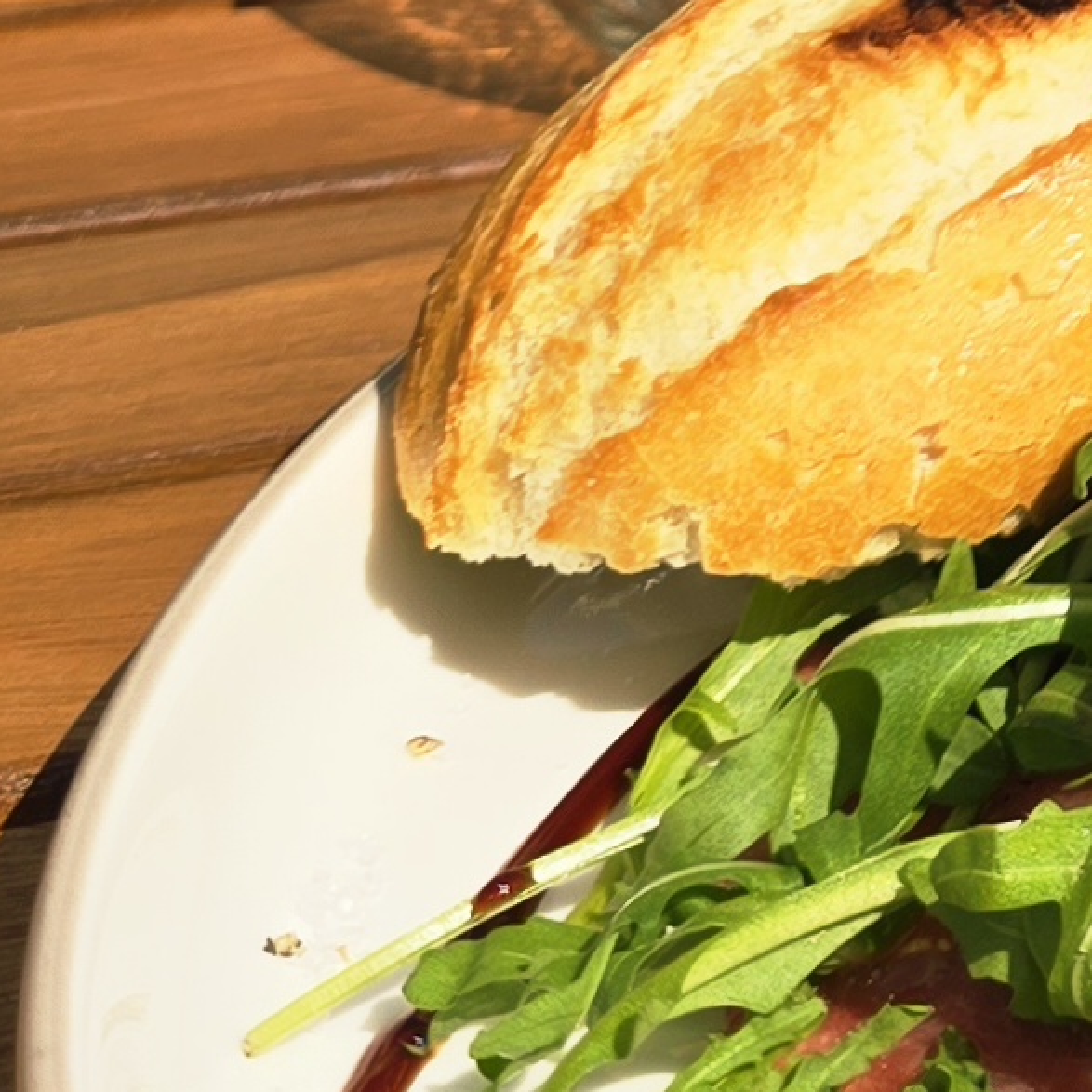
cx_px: 2430
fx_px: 4818
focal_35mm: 135
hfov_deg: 11.2
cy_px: -990
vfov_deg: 11.8
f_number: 1.7
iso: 12
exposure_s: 1/1429
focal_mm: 6.3
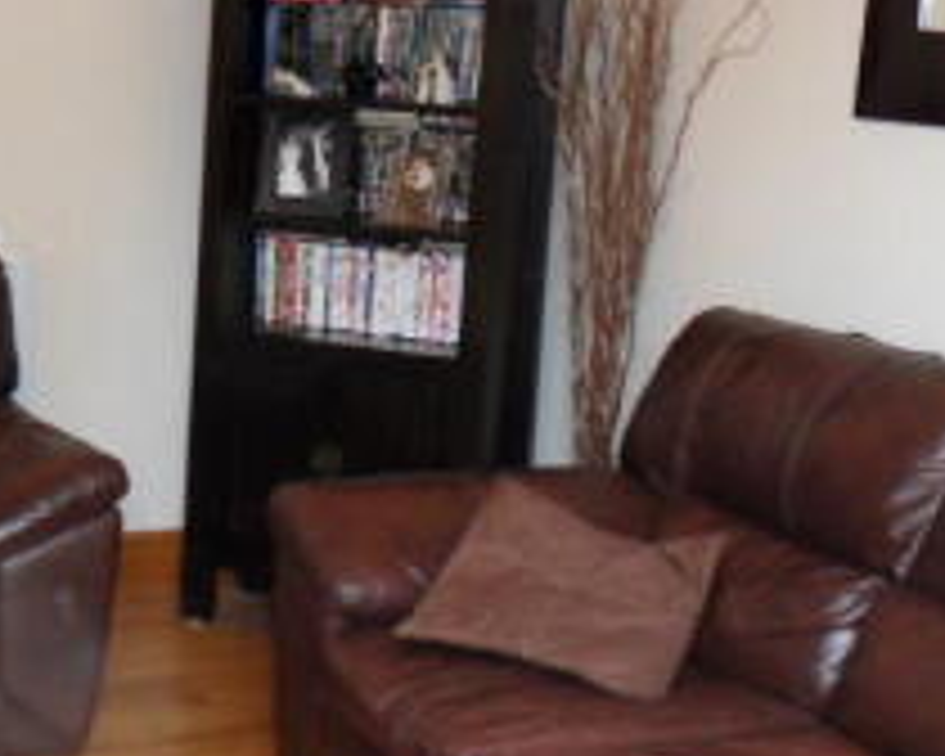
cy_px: 614
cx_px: 142
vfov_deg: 23.1
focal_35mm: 65
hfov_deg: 28.3
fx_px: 1818
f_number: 3.3
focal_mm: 4.2
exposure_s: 1/30
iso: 200
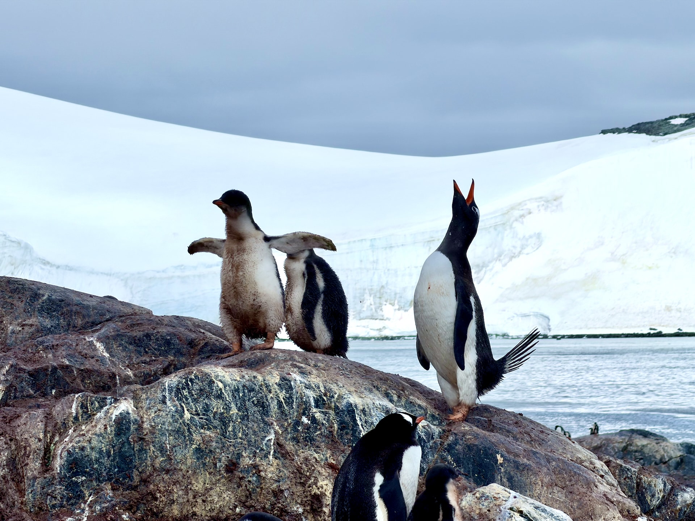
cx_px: 348
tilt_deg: -0.2
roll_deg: +0.8
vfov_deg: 7.4
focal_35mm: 200
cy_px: 260
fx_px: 4015
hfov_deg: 9.9
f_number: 2.8
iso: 16
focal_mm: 16.89
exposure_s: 1/1621
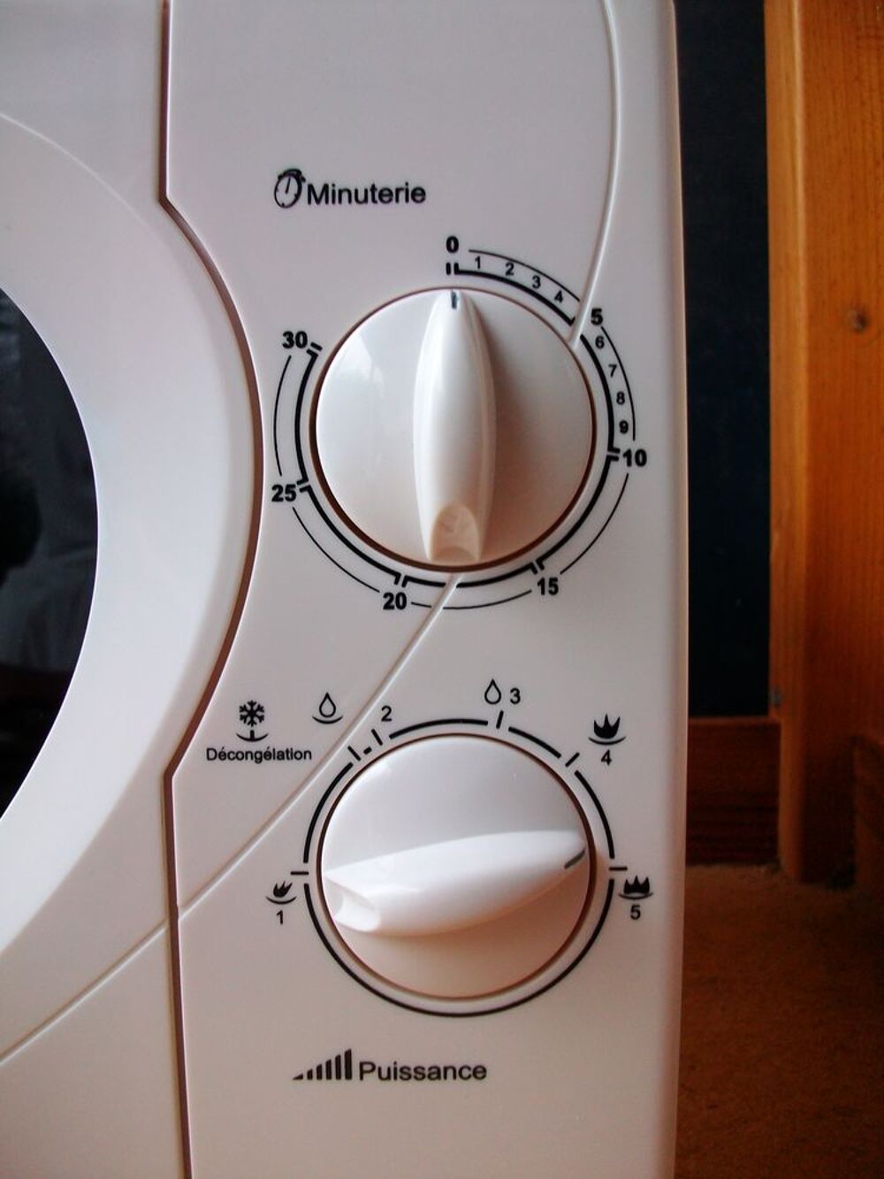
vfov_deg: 56.8
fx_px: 1089
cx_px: 442
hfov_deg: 44.2
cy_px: 590
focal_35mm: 32
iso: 110
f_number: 2.9
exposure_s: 1/40
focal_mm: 5.7
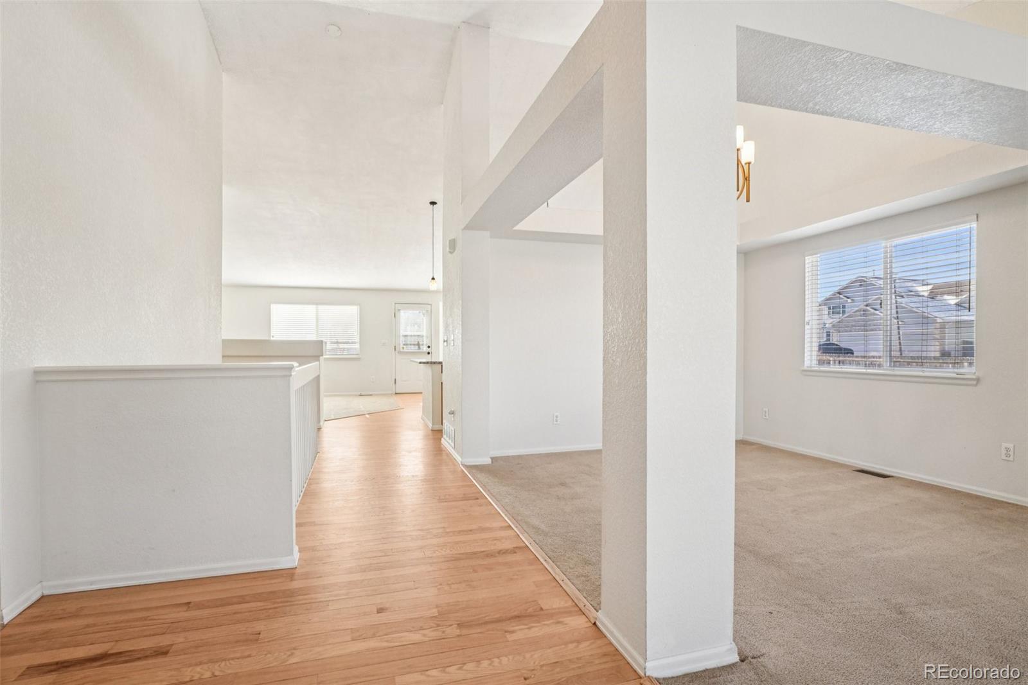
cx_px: 514
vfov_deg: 72.0
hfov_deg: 95.0
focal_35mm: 16
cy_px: 342
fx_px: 471
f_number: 8
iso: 125
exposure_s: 1/30
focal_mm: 11
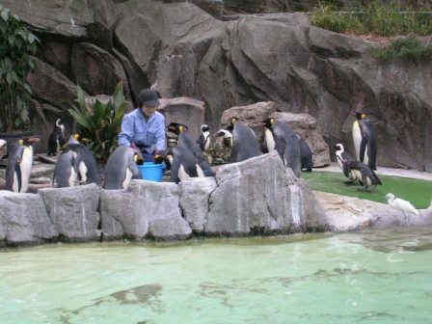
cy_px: 162
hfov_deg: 13.9
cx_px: 216
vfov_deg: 10.4
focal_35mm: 142
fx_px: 1772
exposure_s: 1/65.1
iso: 200
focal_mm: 14.2
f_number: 4.5
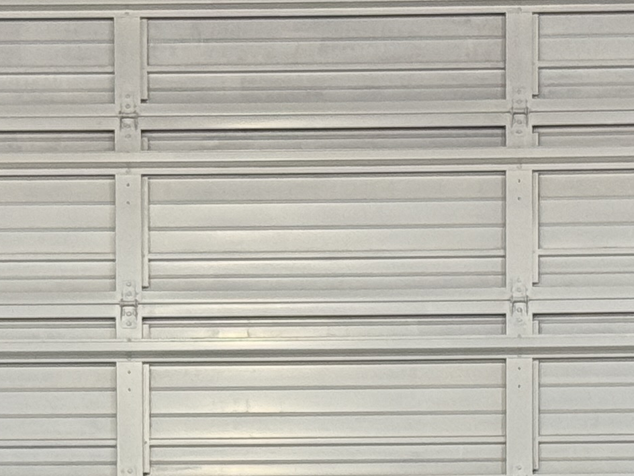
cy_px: 957
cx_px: 206
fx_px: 3755
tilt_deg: +0.1
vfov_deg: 7.0
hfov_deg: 9.6
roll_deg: -0.4
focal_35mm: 205
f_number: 1.78
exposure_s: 1/60
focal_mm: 6.76
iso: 80
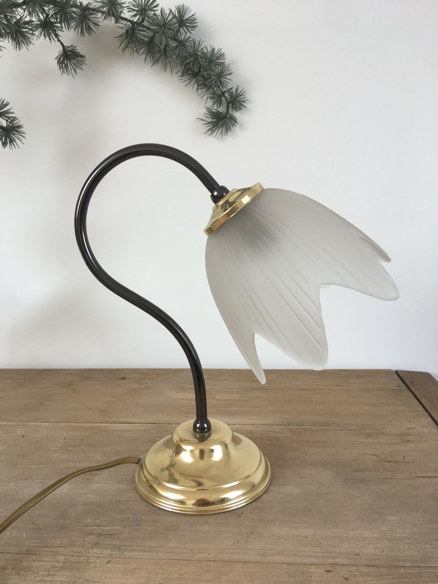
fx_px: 489
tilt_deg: -11.1
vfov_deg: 61.7
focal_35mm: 29
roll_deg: -0.1
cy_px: 292
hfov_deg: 48.2
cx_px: 219
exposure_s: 1/50
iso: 25
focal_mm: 4.15
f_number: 2.2
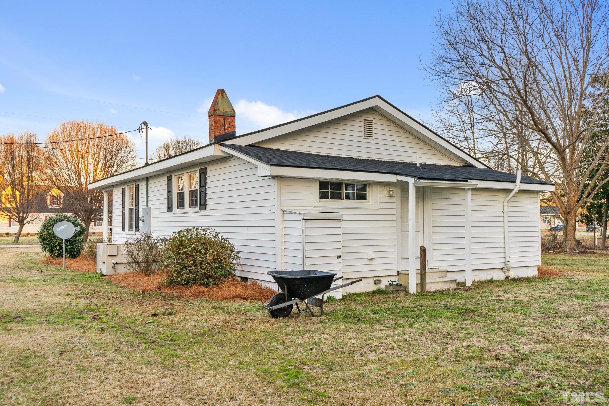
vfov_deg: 43.6
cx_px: 304
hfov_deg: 61.9
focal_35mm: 30
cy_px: 203
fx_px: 507
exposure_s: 1/100
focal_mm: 30
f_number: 8
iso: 200
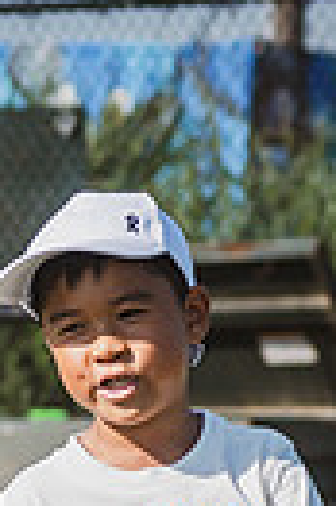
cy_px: 828
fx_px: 6569
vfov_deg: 4.4
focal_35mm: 468
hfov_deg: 2.9
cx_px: 122
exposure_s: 1/1250
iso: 100
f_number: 4
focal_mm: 80
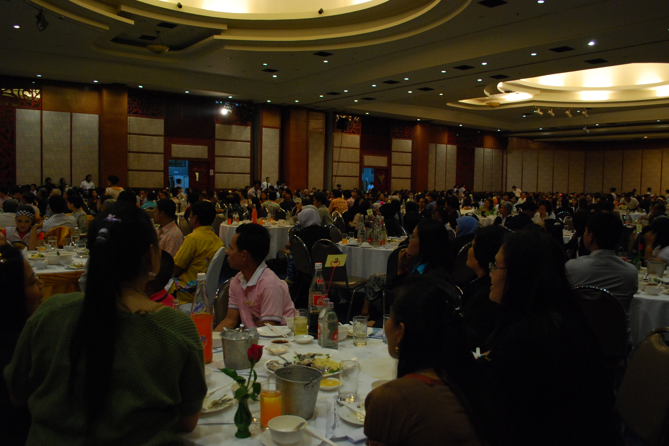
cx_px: 345
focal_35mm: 28
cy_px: 223
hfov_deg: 65.5
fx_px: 520
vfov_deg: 46.4
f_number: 3.5
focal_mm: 18
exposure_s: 1/15
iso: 800
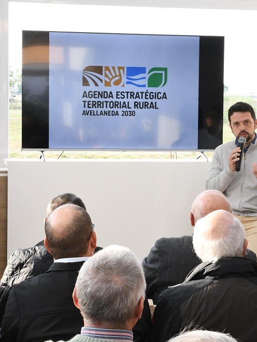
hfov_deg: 13.6
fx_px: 1079
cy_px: 170
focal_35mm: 109
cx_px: 141
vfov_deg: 18.0
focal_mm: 50
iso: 2000
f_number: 16
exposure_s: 1/80
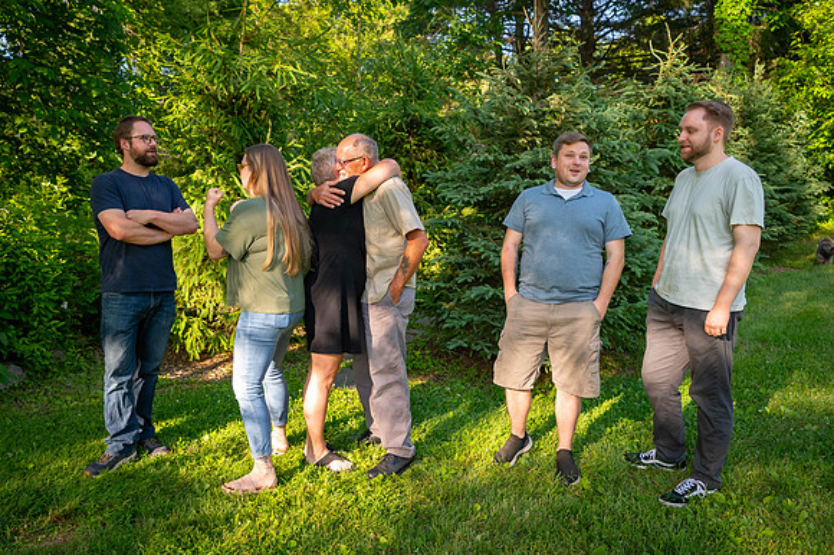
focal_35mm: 30
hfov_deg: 61.5
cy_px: 246
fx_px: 698
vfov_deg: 43.3
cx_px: 364
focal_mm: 26
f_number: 4
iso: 800
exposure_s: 1/640
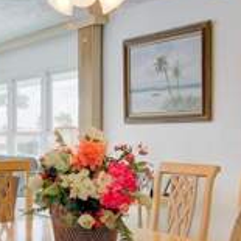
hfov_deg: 26.1
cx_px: 104
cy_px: 154
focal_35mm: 66
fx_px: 520
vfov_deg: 26.0
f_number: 8
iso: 400
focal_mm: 25
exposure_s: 1/20
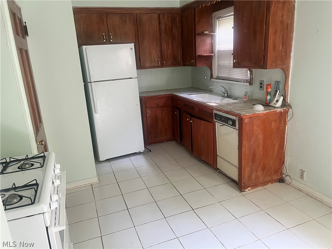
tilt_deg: -15.9
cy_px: 124
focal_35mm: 26
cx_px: 166
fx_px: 249
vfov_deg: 53.1
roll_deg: +3.7
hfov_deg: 67.3
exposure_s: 1/60
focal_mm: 5.7
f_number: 1.5
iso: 400
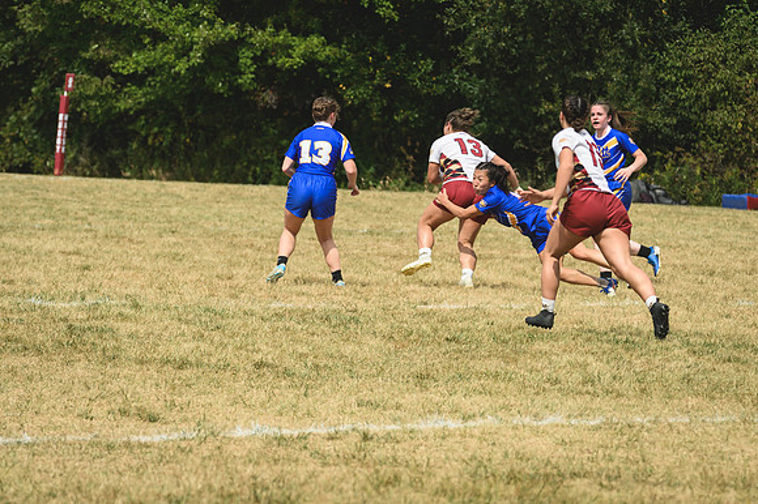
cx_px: 379
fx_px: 6628
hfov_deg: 6.5
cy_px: 252
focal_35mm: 315
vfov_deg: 4.4
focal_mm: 210
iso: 110
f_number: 5.3
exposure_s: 1/1000
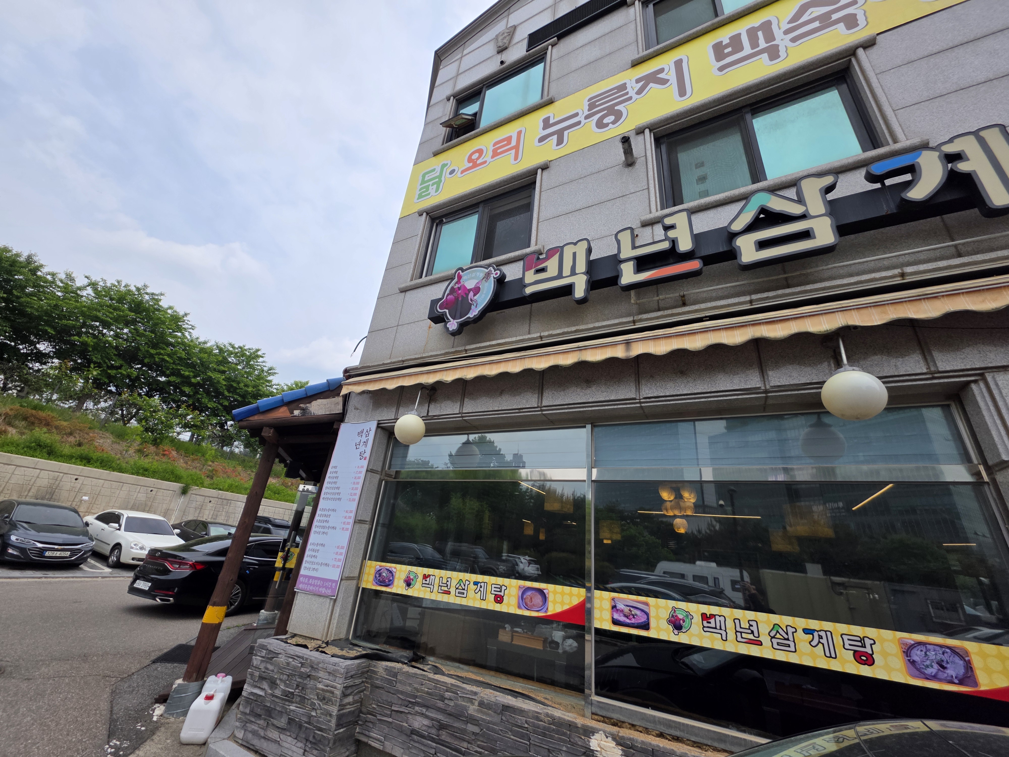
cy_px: 378
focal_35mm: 13
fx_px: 379
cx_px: 504
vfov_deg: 89.9
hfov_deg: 106.2
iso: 40
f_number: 1.9
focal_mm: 2.2
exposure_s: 1/2321
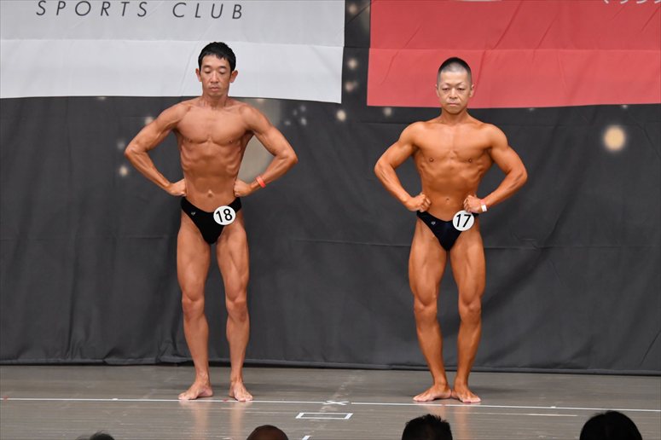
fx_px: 3982
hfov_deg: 9.5
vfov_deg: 6.3
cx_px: 330
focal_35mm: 217
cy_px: 220
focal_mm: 145
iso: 5000
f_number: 5.6
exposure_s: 1/400
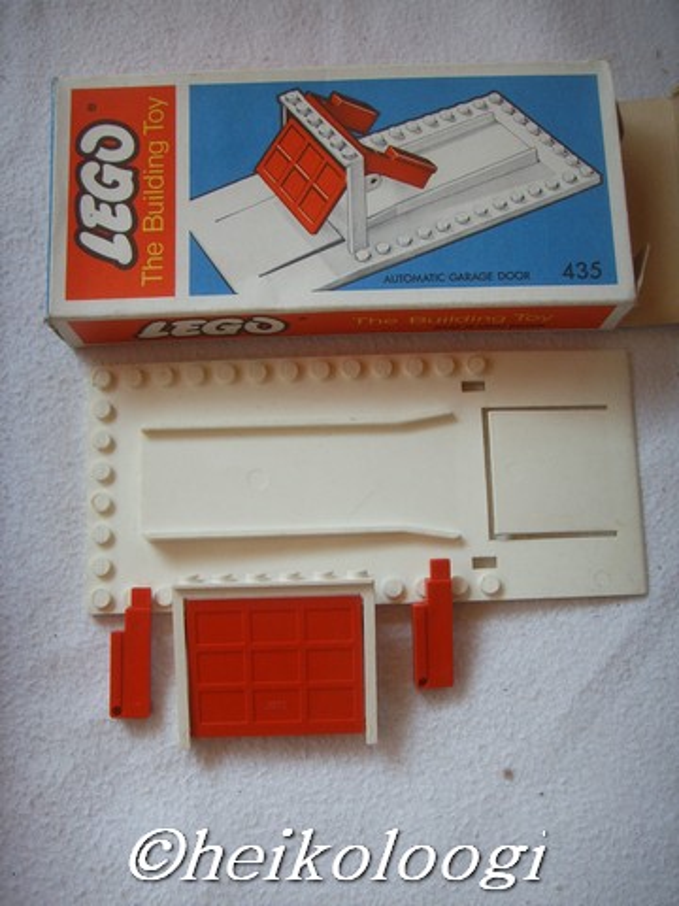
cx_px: 340
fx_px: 1020
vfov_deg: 47.9
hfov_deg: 36.8
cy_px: 453
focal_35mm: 39
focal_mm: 6.6
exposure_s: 1/90
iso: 76
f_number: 3.5
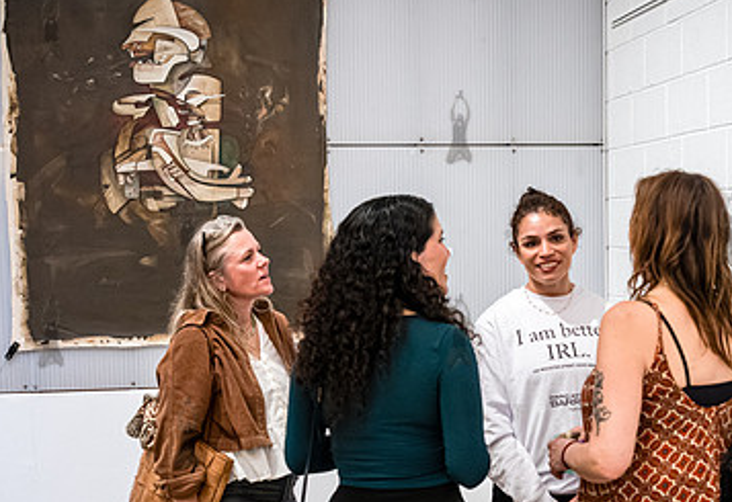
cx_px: 471
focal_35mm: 66
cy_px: 360
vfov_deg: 20.9
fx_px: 1354
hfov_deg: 30.1
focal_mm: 35
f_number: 4
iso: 5000
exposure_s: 1/250
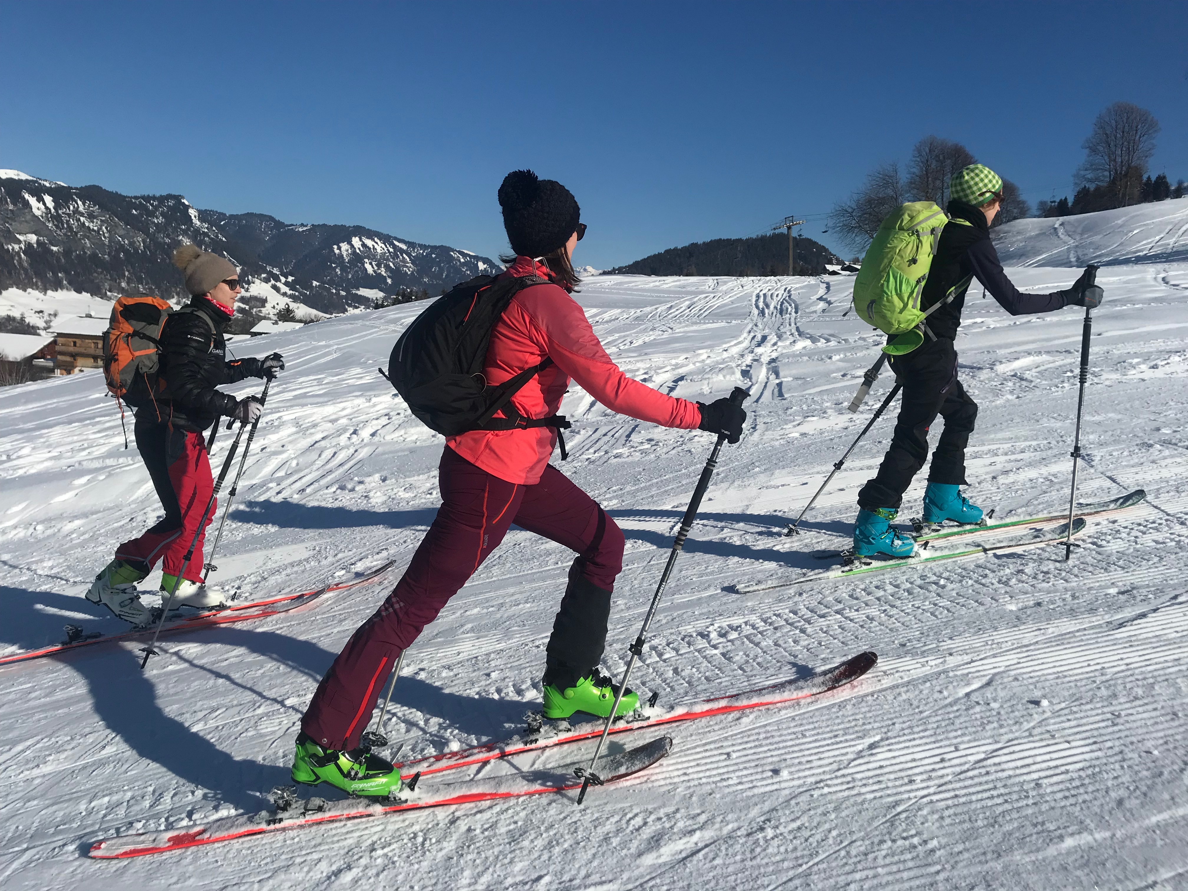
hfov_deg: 63.4
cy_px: 446
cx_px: 594
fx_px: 961
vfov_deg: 49.7
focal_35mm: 28
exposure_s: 1/7407
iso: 20
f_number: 1.8
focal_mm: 3.99
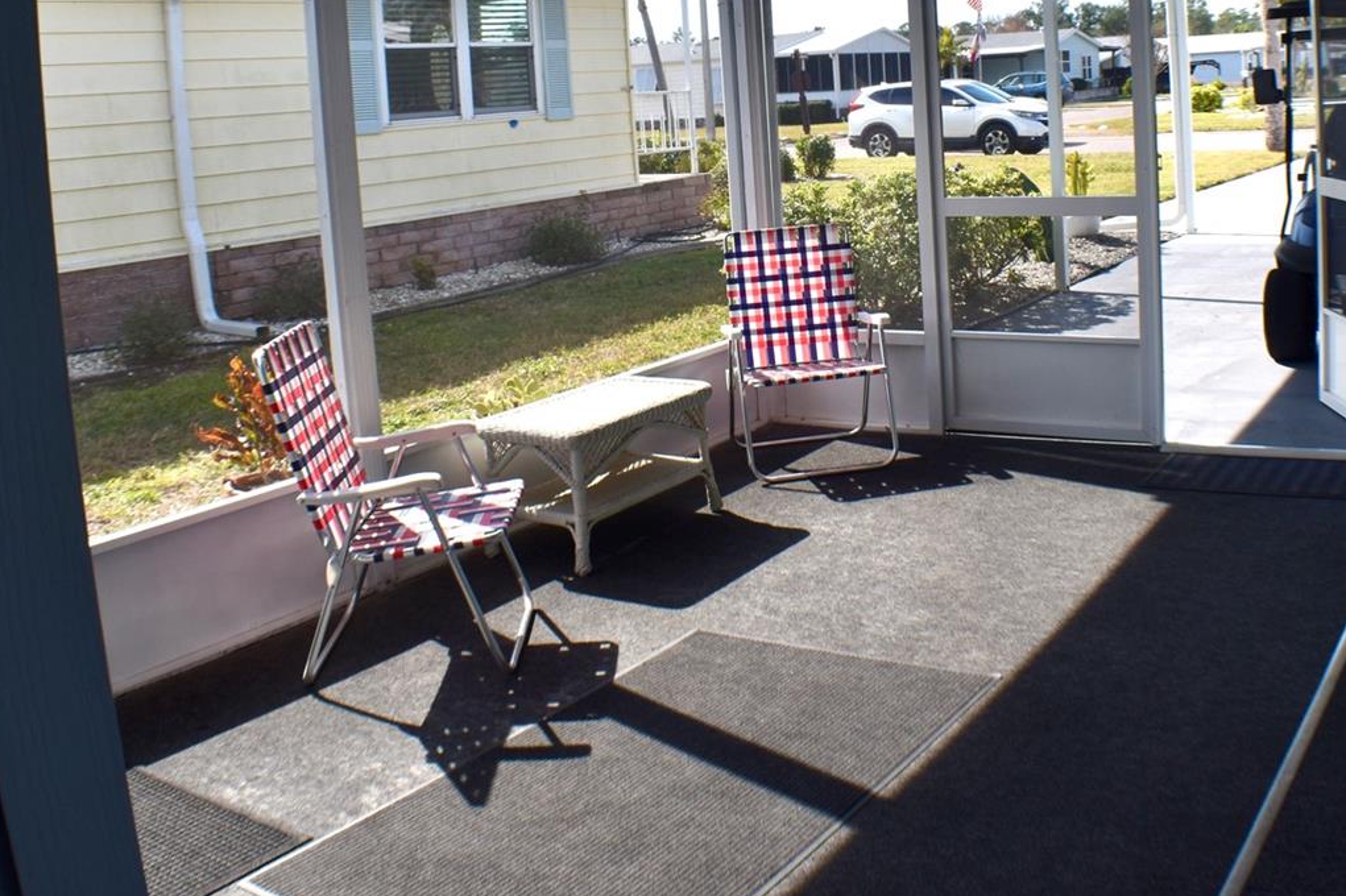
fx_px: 1757
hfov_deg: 41.5
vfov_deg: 28.1
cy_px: 204
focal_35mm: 47
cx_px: 873
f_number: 8
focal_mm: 20
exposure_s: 1/250
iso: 180
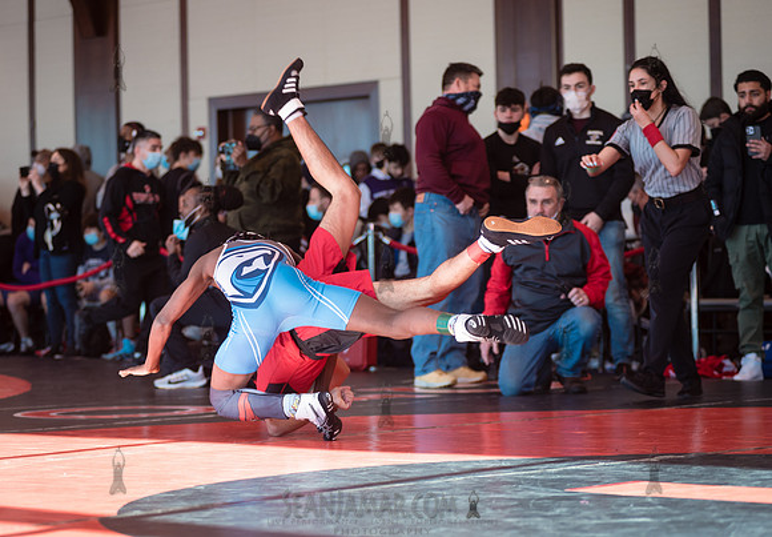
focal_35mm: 110
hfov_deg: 18.3
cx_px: 341
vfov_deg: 12.8
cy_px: 288
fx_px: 2397
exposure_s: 1/400
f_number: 3.5
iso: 400
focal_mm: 100
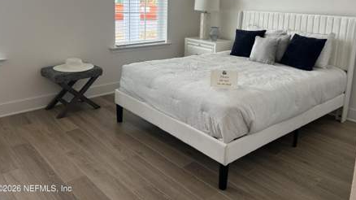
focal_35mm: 31
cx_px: 191
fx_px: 293
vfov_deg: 37.0
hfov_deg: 62.6
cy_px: 55
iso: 64
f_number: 1.5
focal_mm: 5.7
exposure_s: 1/60
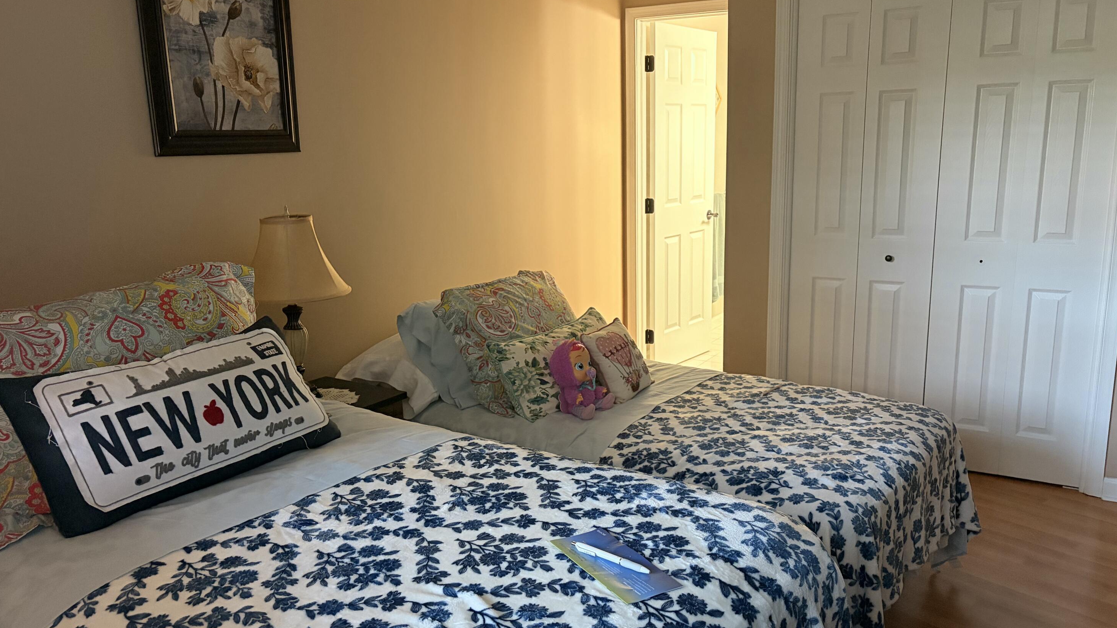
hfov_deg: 66.1
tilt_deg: -11.9
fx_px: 859
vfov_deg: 40.2
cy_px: 326
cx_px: 557
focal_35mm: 29
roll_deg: +1.6
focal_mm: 5.96
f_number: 1.6
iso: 500
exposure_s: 1/40
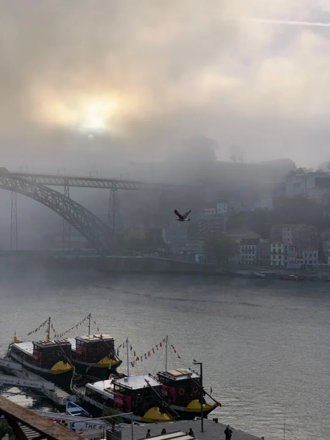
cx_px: 165
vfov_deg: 36.8
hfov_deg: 28.0
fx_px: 661
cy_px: 220
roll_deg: +0.6
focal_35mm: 52
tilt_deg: +3.4
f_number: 2.4
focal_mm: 6
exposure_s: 1/2083
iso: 16
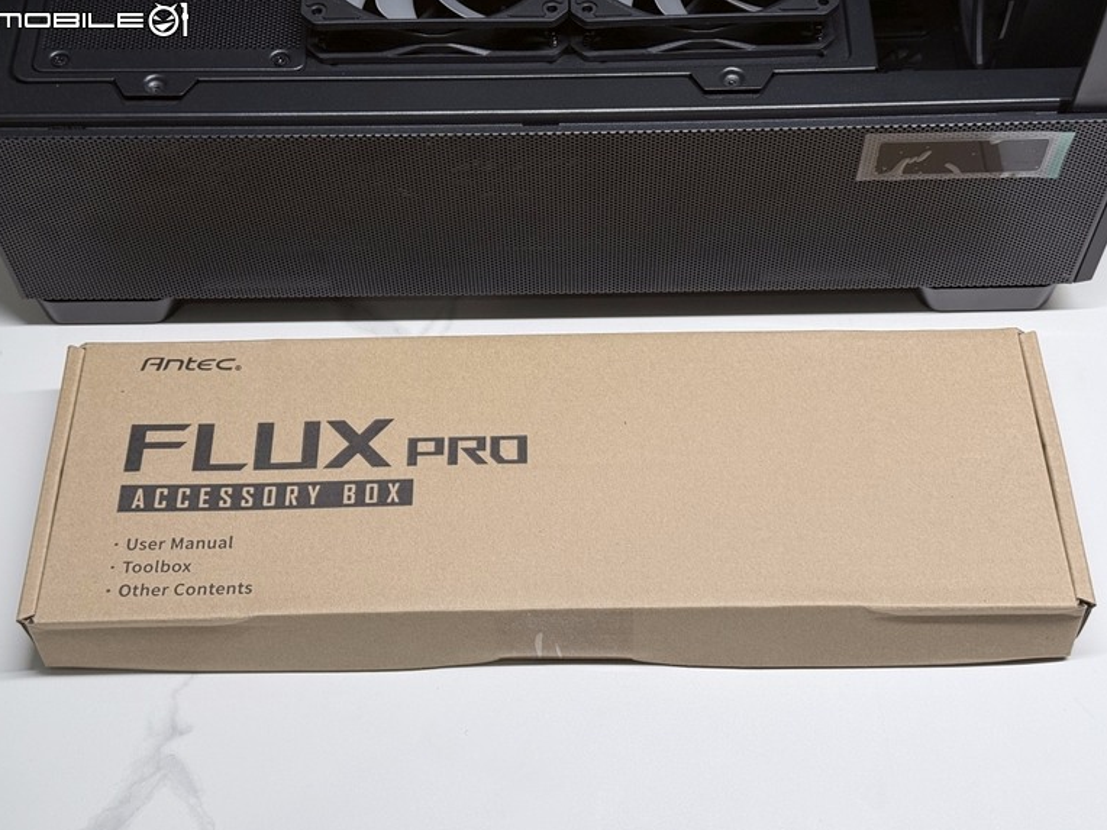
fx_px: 1567
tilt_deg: -56.9
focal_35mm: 49
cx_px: 546
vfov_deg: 29.7
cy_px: 418
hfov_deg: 38.9
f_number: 1.78
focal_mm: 6.76
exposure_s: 1/120
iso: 80
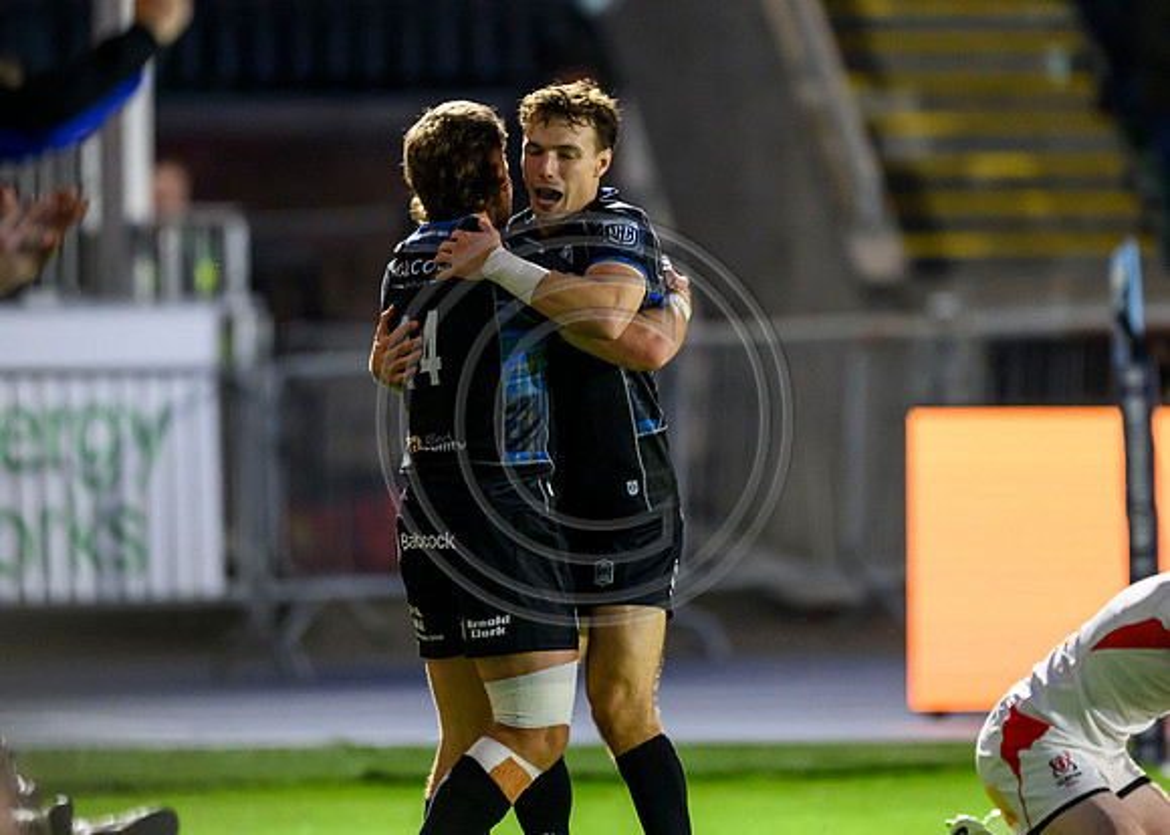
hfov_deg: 2.8
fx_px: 23882
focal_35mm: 719
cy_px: 323
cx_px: 595
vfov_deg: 2.0
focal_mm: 560
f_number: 4
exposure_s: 1/400
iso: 4000
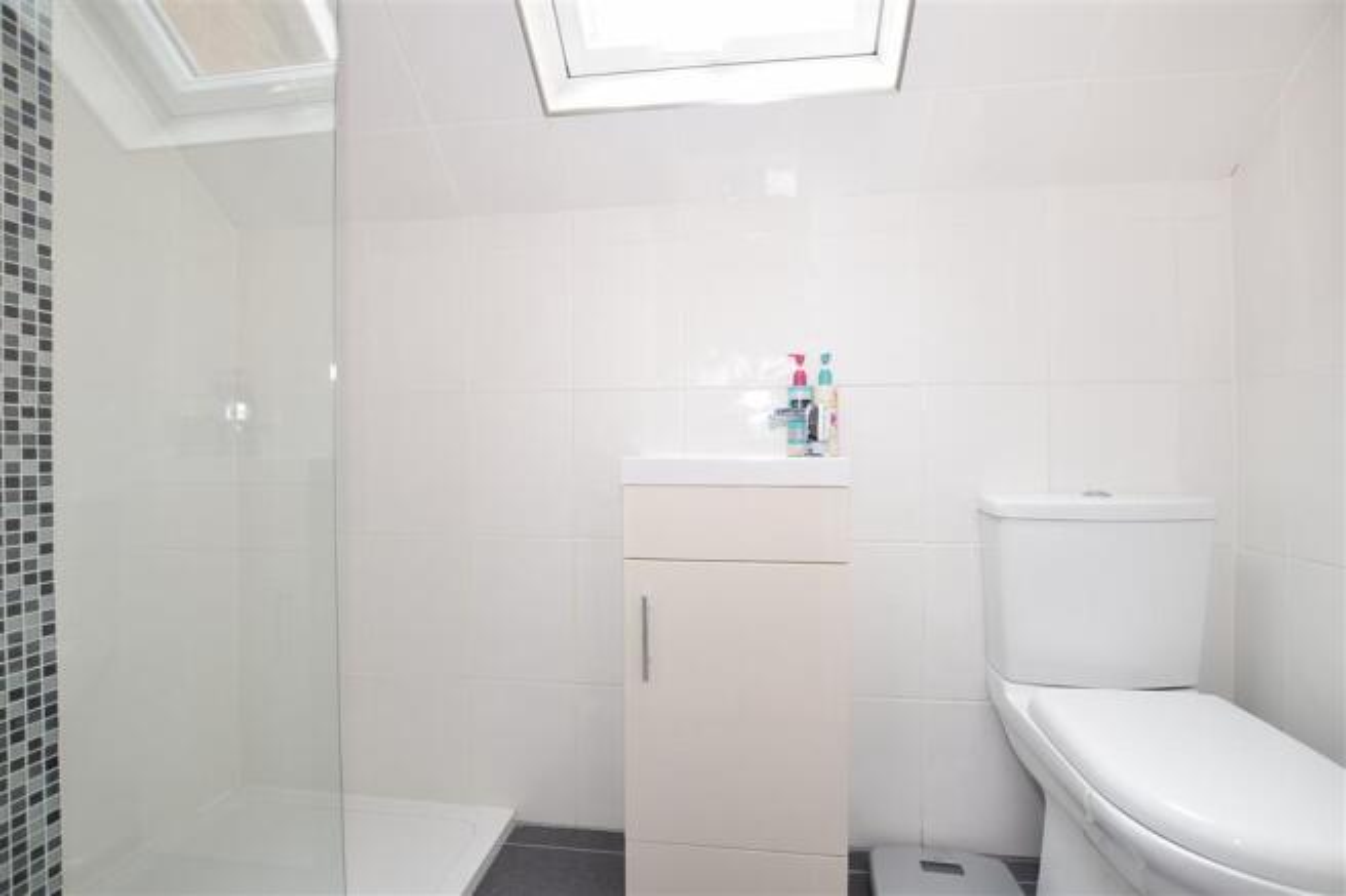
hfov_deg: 100.4
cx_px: 673
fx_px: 561
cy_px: 448
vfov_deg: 77.3
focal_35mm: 15
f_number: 7.1
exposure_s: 1/25
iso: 400
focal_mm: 10
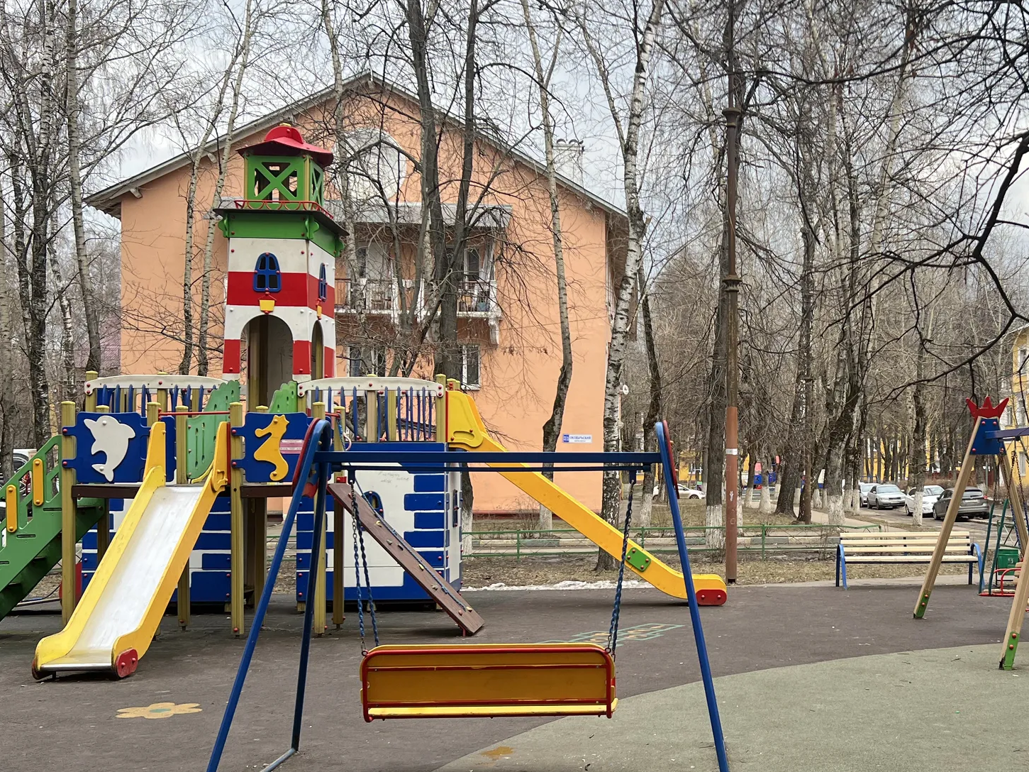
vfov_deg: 33.5
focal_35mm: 43
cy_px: 445
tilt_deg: +0.6
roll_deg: +0.6
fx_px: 1278
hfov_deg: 42.8
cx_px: 737
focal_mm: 5.7
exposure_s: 1/1183
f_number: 1.5
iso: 50
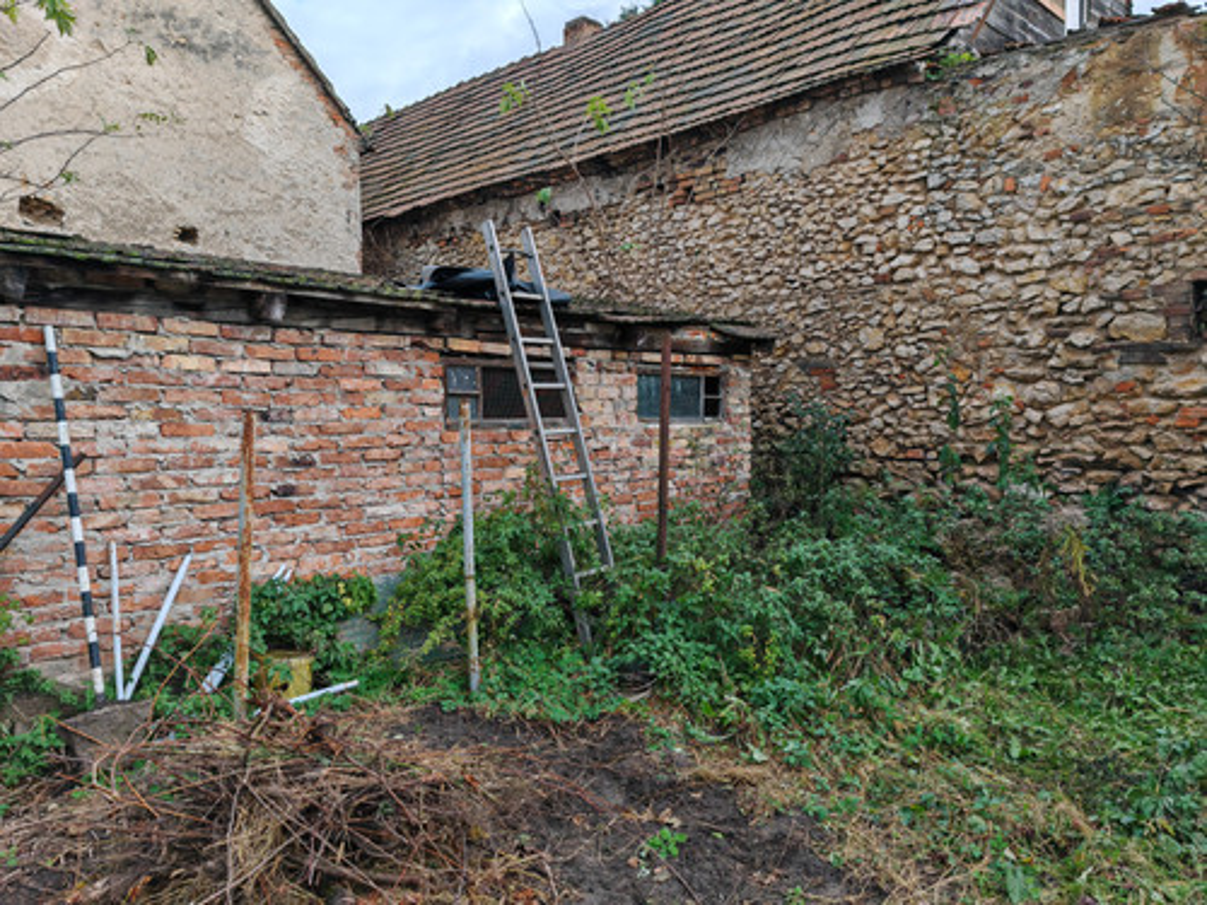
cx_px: 604
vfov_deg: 51.4
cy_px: 452
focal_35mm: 27
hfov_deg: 65.3
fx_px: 941
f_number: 1.6
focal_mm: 7.62
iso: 50
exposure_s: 1/800
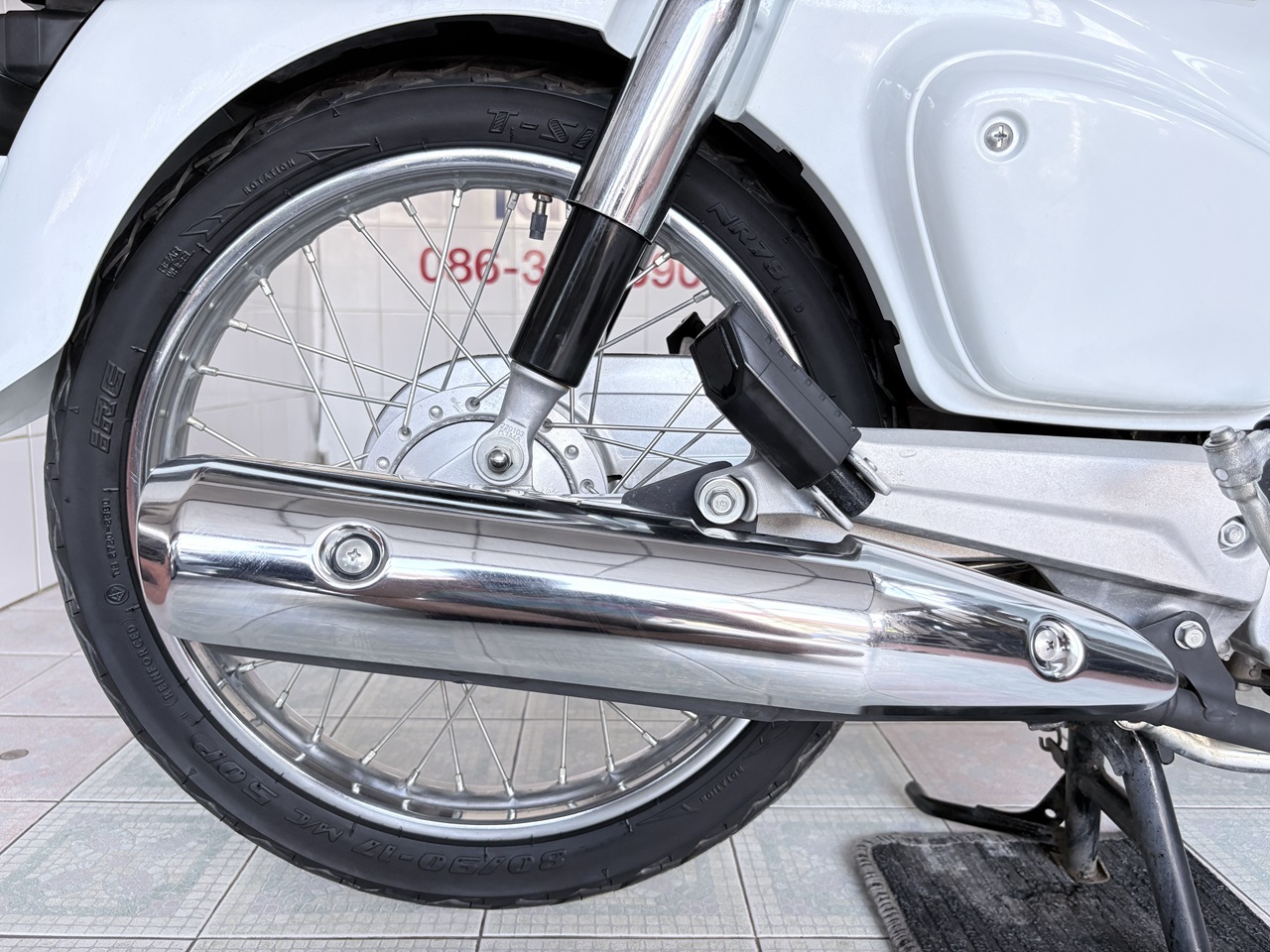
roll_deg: -0.3
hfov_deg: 67.3
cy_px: 476
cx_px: 635
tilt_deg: -8.1
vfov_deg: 53.1
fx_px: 954
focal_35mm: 26
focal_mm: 5.96
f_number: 1.6
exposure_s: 1/78
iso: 125
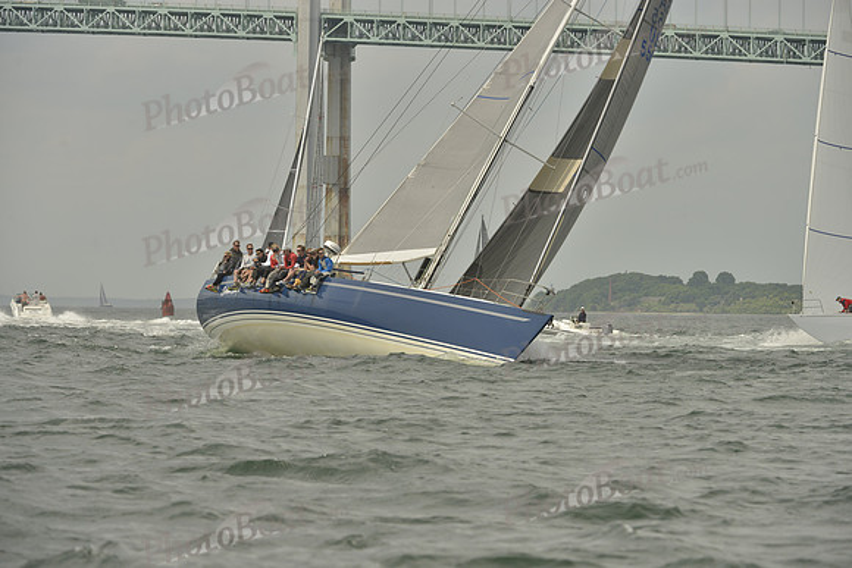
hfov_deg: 8.6
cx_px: 426
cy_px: 284
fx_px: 5681
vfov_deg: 5.7
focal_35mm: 240
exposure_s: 1/1250
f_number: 8
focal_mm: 240
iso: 280
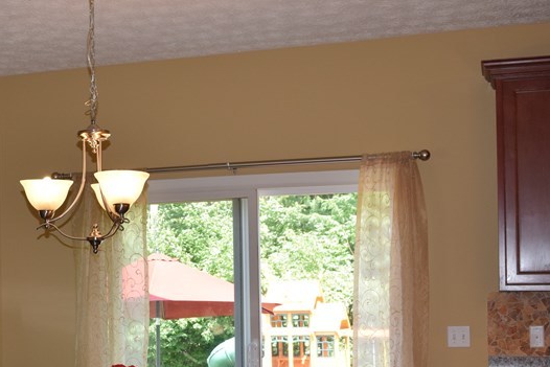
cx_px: 98
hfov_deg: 30.1
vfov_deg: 20.7
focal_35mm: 65
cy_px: 295
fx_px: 994
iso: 500
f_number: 5.6
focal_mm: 21
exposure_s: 1/125
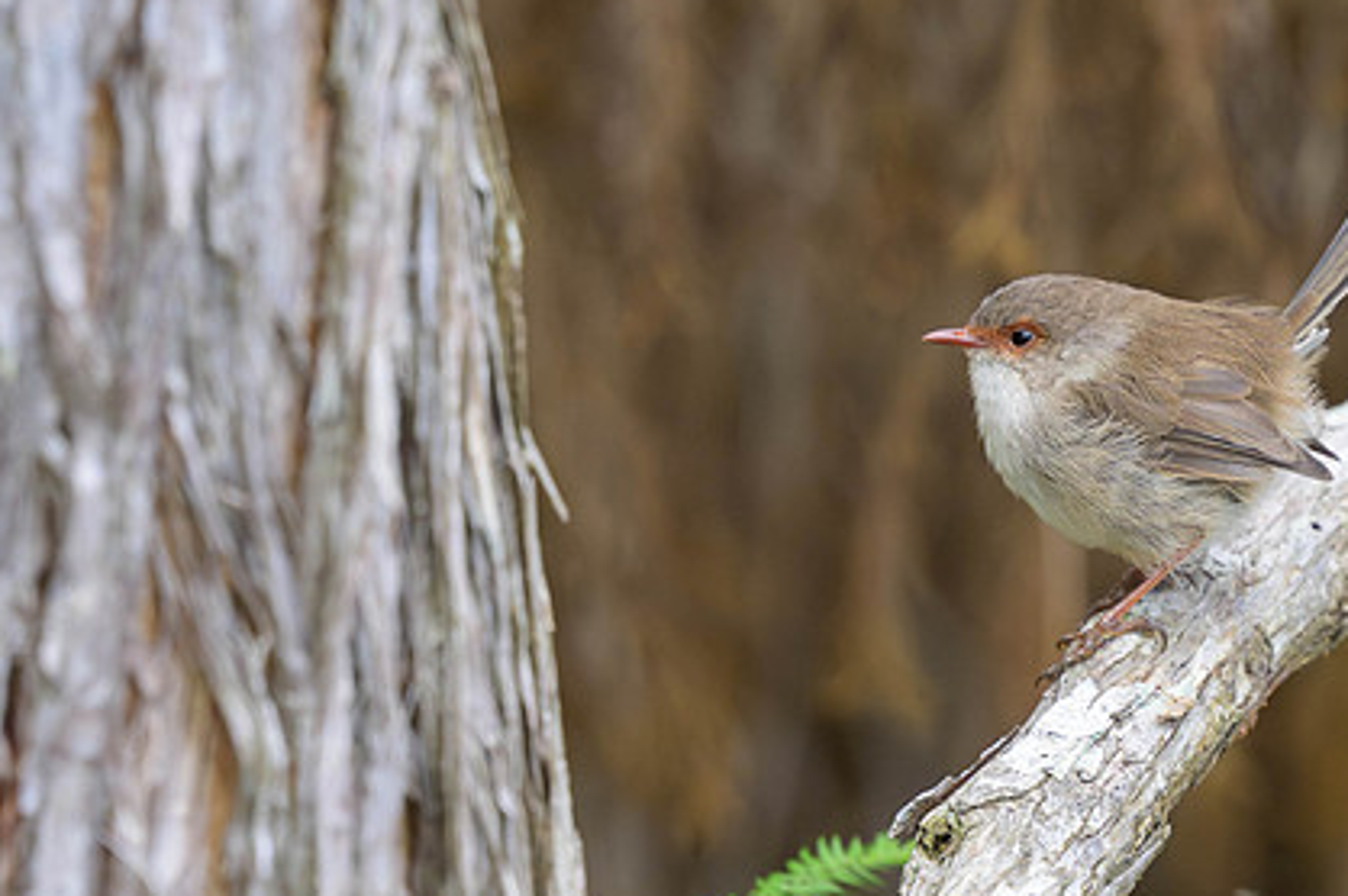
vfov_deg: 1.1
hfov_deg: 1.6
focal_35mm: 1291
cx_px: 927
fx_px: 48301
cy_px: 208
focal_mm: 400
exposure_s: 1/2000
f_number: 3.5
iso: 3200
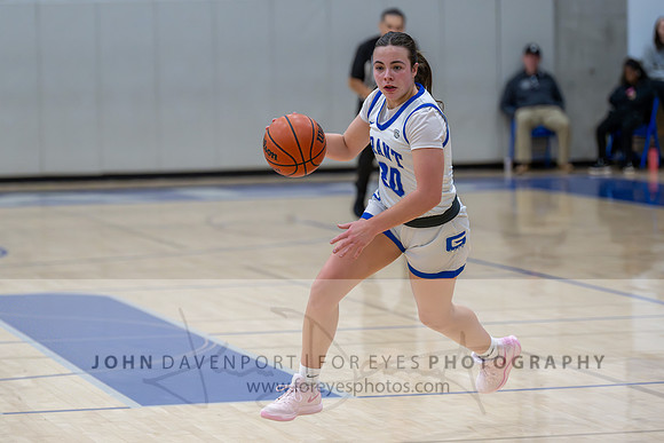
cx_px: 275
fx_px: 3162
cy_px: 225
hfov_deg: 12.0
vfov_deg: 8.0
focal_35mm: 171
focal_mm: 130
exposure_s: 1/1000
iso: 5600
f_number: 2.8
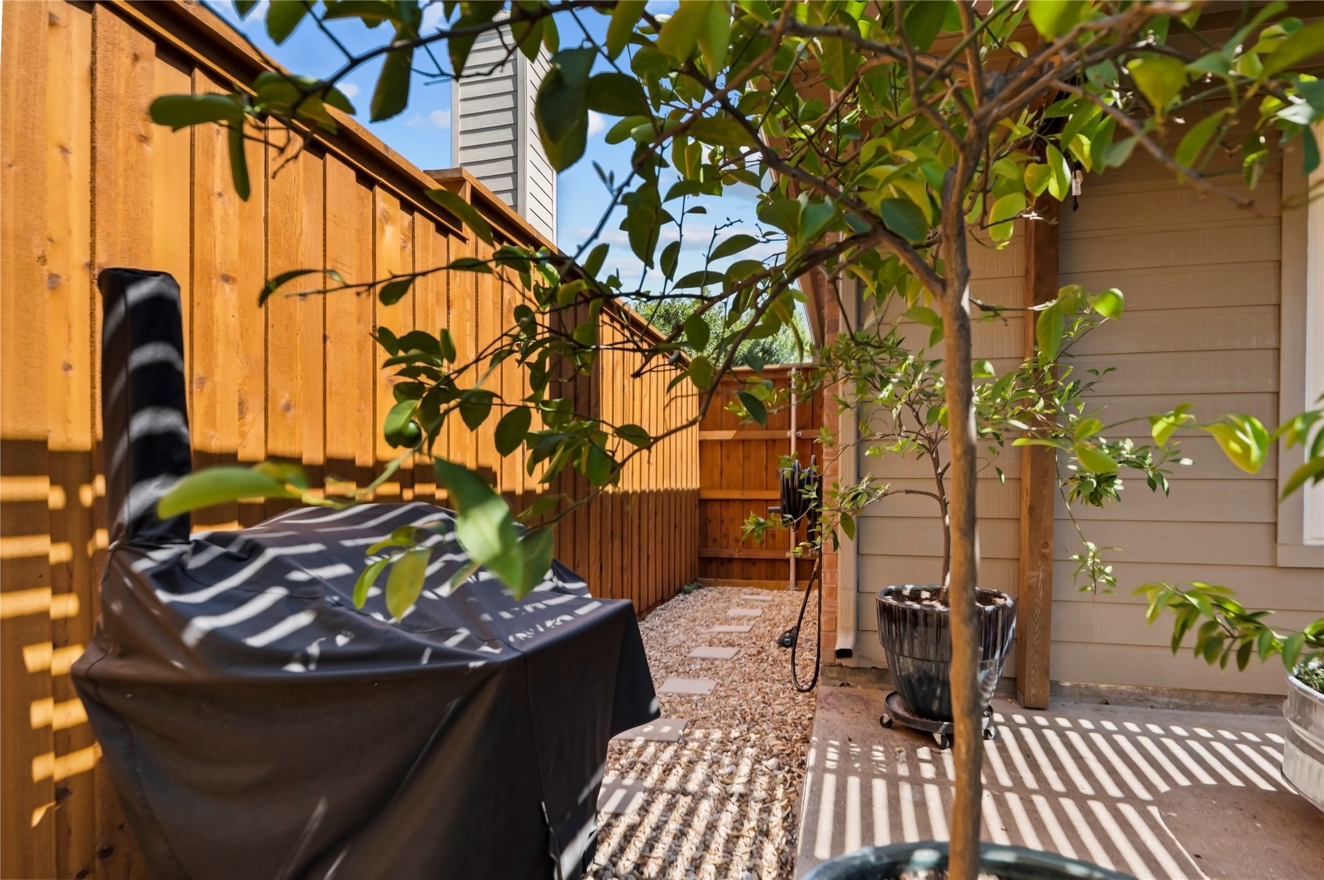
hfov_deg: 86.9
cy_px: 440
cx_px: 662
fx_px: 698
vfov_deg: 64.5
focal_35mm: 19
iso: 800
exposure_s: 1/200
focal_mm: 19
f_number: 5.6
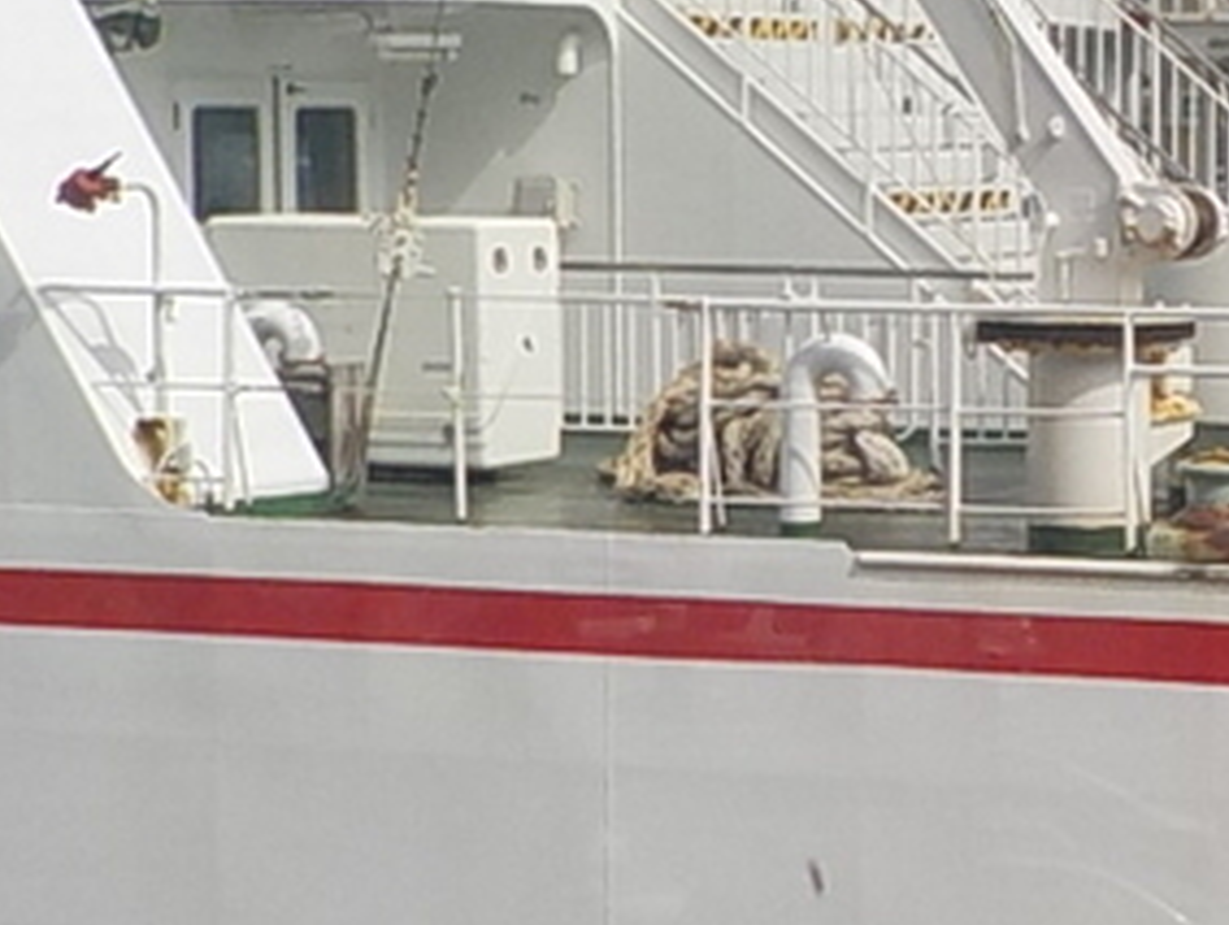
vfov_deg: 11.7
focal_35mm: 127
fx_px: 4515
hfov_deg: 15.1
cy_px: 538
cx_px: 1316
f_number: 3.3
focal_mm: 4.1
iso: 125
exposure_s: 1/2000
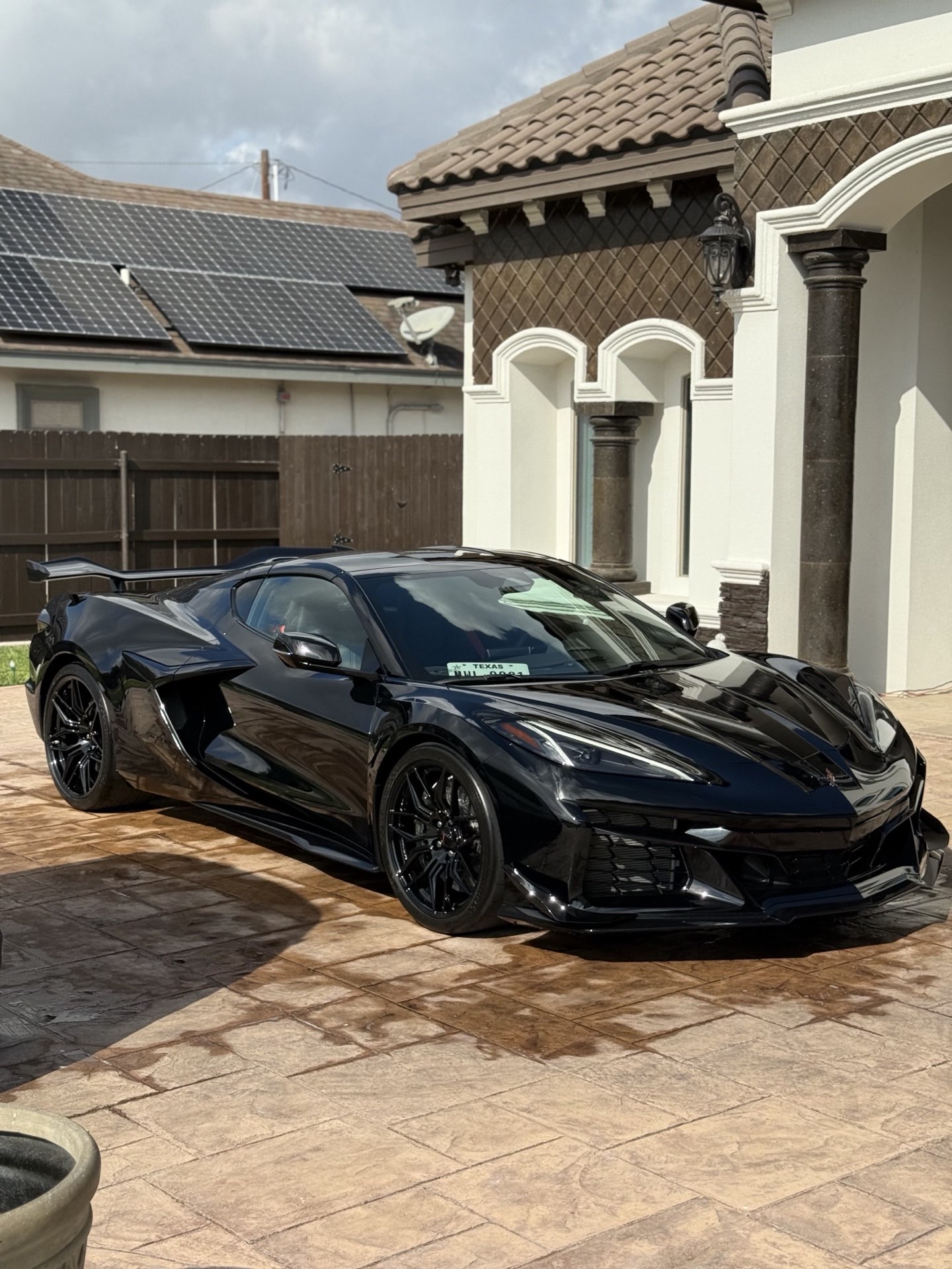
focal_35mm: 48
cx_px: 476
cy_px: 634
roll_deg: -0.7
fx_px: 1760
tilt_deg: -4.9
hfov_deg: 30.3
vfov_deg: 39.7
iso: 80
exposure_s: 1/7143
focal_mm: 6.76
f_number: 1.78
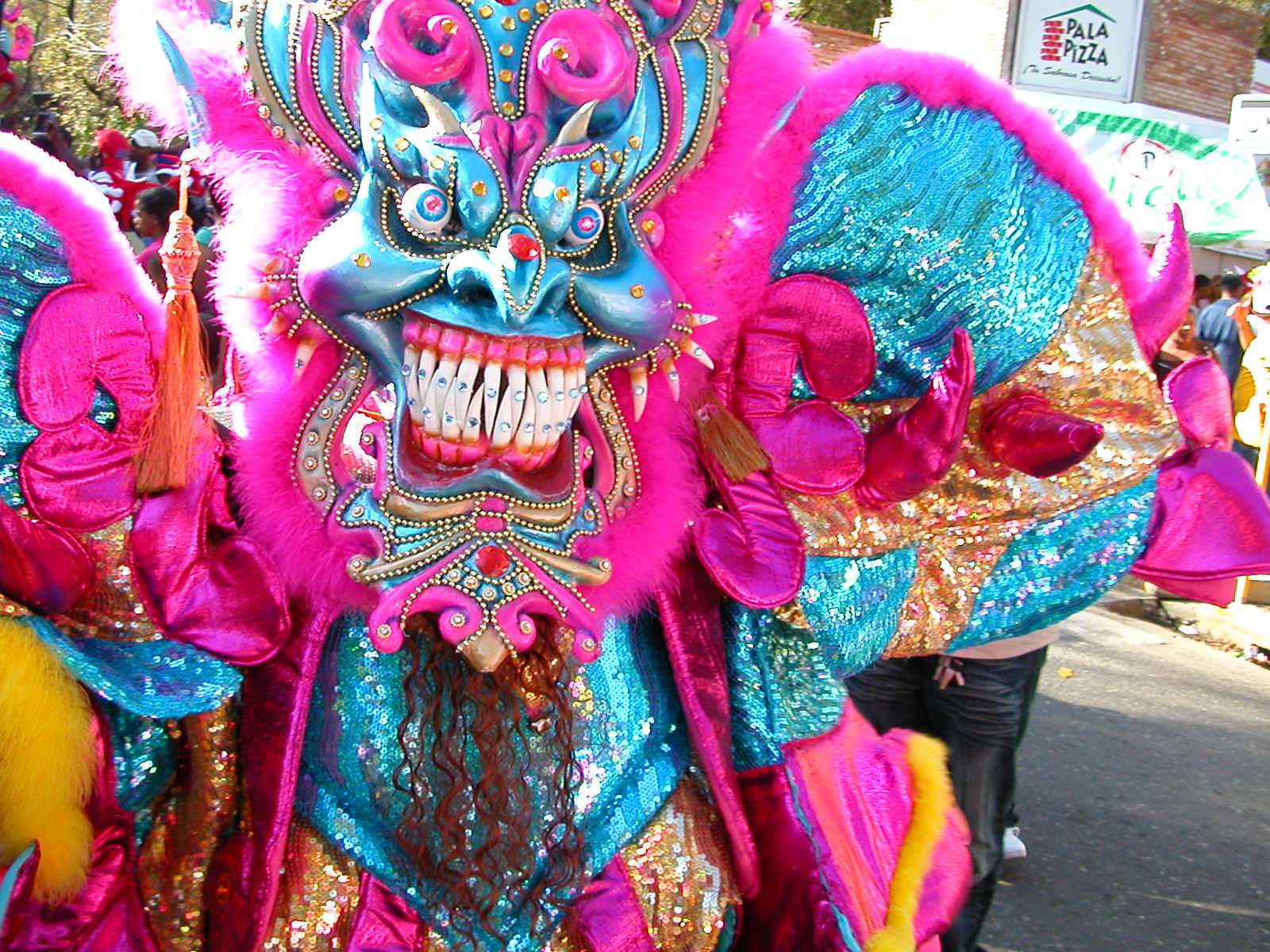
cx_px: 635
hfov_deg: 50.1
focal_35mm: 37
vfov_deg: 38.7
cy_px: 476
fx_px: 1357
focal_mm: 5.6
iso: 100
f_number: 2.7
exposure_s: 1/231
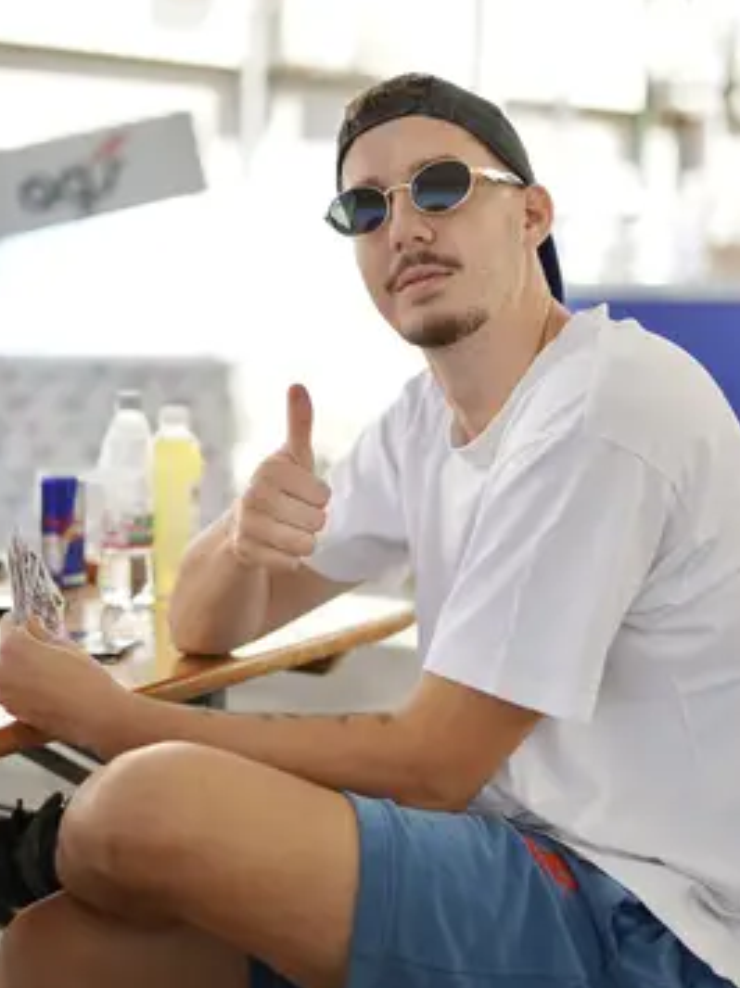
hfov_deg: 22.6
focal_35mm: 65
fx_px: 1854
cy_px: 476
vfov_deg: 29.8
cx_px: 378
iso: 100
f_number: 1.8
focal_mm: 50
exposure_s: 1/640
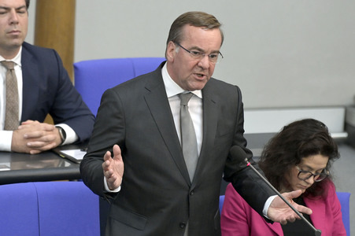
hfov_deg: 5.3
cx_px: 178
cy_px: 118
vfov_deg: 3.5
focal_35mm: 390
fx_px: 3843
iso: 6400
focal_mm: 390
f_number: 5.6
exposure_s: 1/400
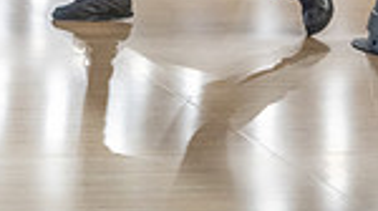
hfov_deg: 7.9
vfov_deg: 4.4
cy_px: -274
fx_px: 2733
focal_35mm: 273
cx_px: 101
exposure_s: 1/1000
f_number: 2.8
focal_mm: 87
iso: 4000
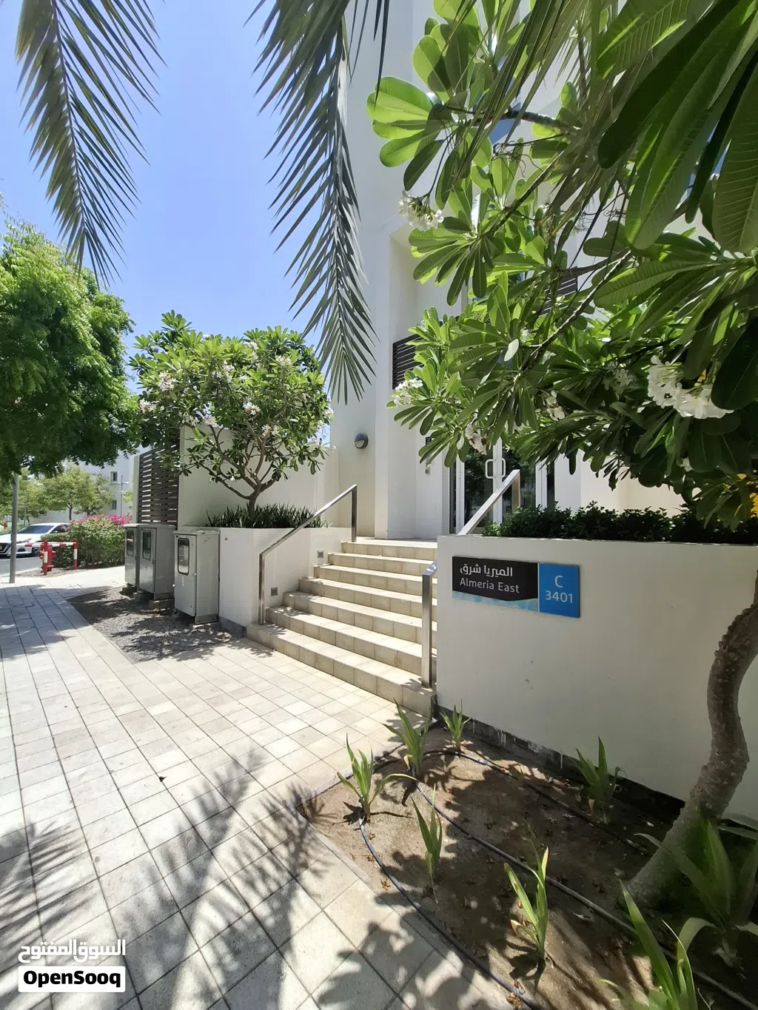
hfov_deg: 89.9
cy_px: 505
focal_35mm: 13
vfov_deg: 106.2
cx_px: 379
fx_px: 379
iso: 40
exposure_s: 1/1038
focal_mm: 1.74
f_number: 2.2
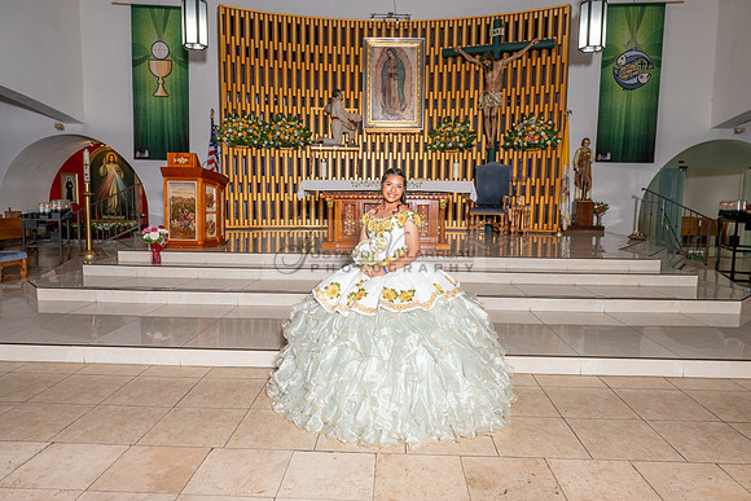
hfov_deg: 73.7
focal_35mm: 24
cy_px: 250
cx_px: 376
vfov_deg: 53.2
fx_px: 501
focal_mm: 24
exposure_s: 1/160
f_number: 7.1
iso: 320
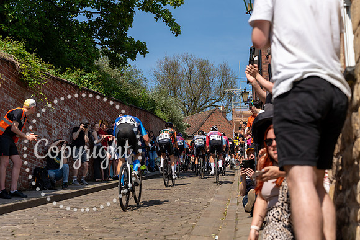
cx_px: 180
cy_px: 120
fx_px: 580
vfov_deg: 23.4
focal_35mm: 58
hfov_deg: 34.5
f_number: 4.5
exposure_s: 1/1000
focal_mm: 58
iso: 100
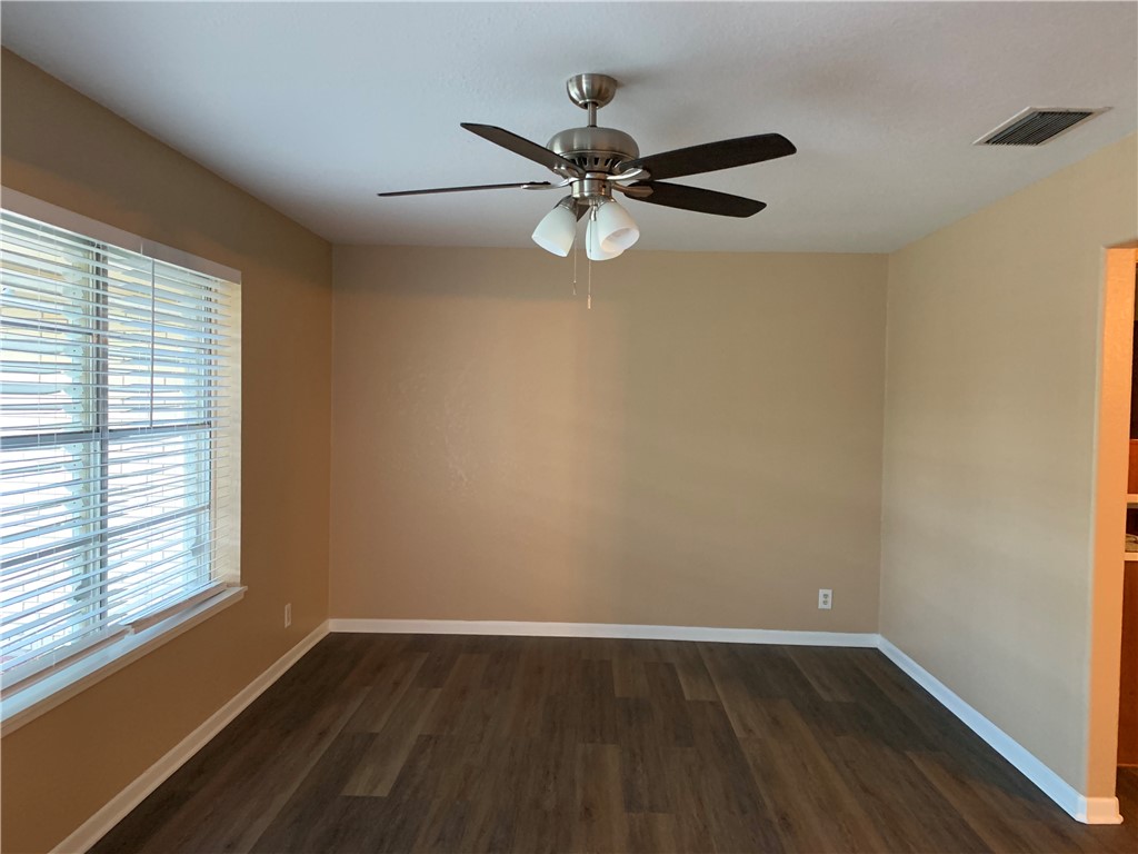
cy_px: 427
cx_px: 569
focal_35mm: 26
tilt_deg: -1.6
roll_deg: -1.2
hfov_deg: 67.3
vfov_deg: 53.1
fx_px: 855
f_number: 1.8
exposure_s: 1/40
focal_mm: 4.25
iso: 320
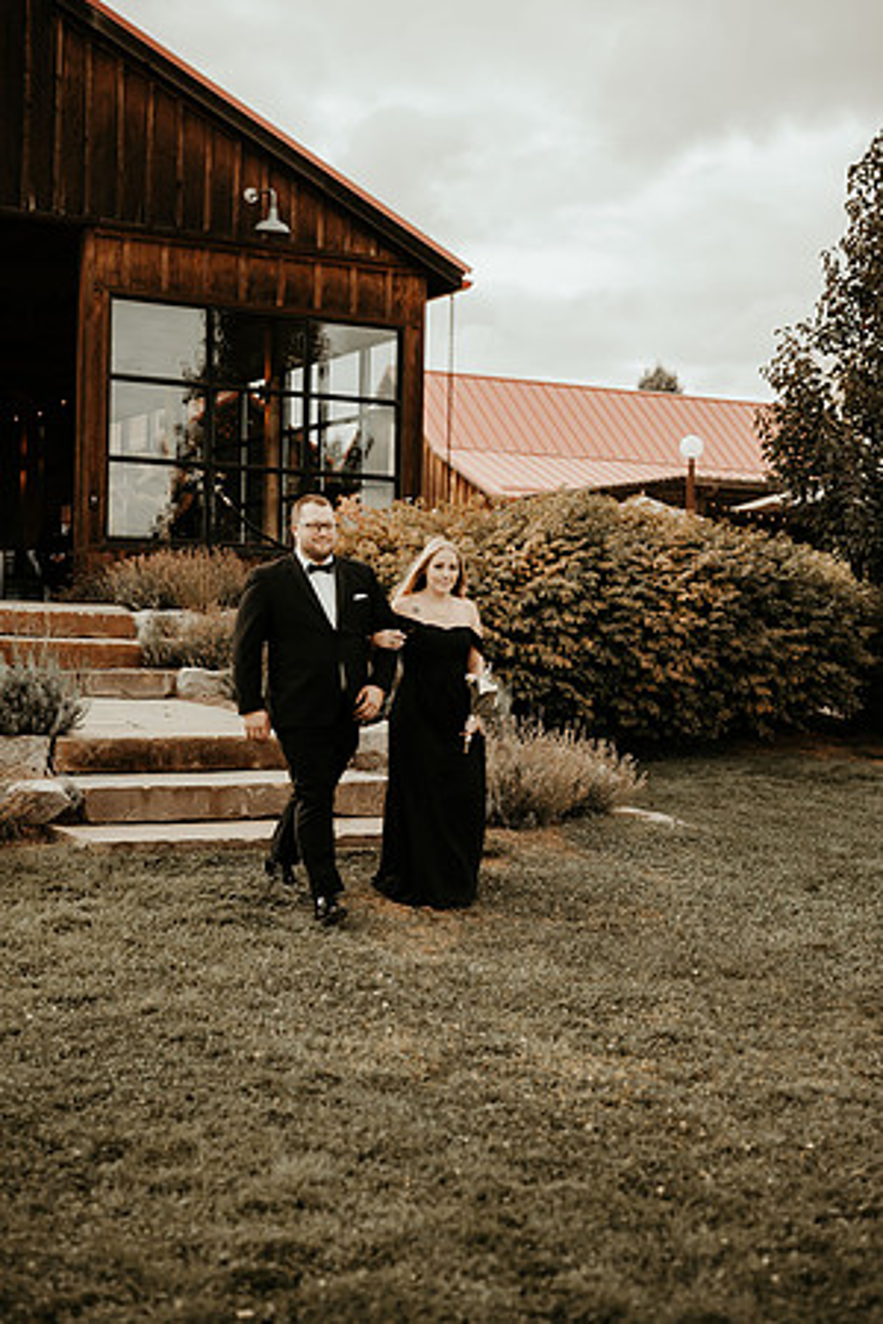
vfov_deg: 39.6
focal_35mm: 50
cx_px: 442
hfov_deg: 27.0
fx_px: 1839
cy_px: 662
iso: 100
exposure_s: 1/500
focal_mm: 50
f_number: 2.8
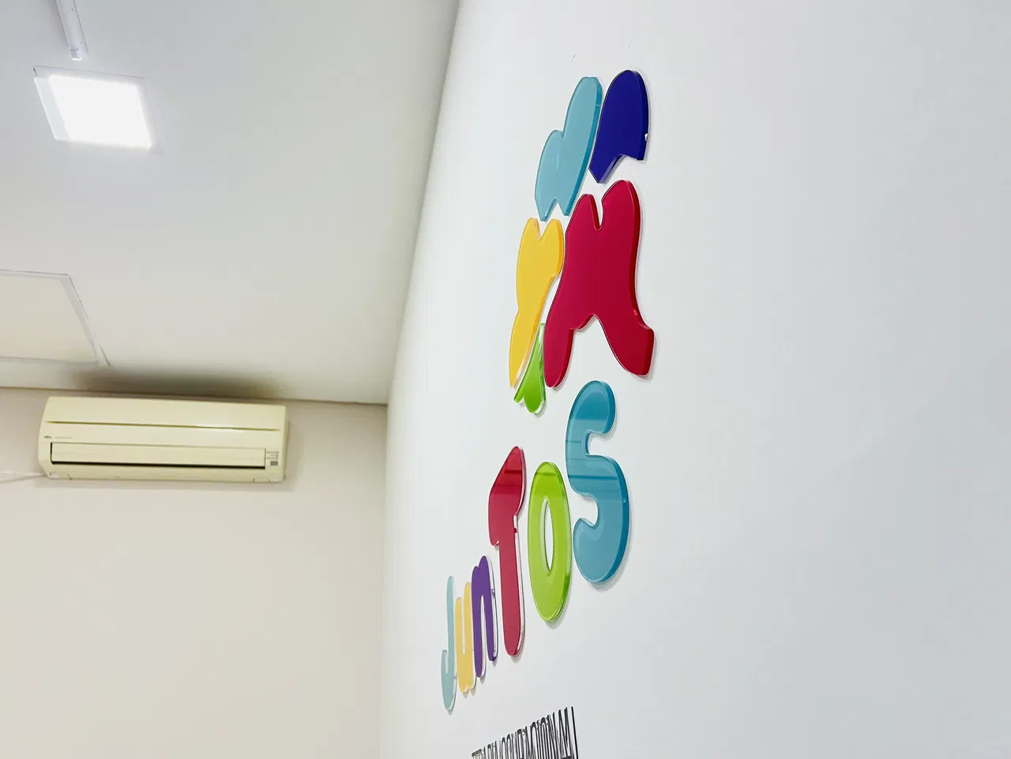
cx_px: 506
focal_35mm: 26
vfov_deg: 53.1
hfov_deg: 67.3
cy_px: 380
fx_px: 759
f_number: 1.5
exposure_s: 1/60
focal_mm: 5.7
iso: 100
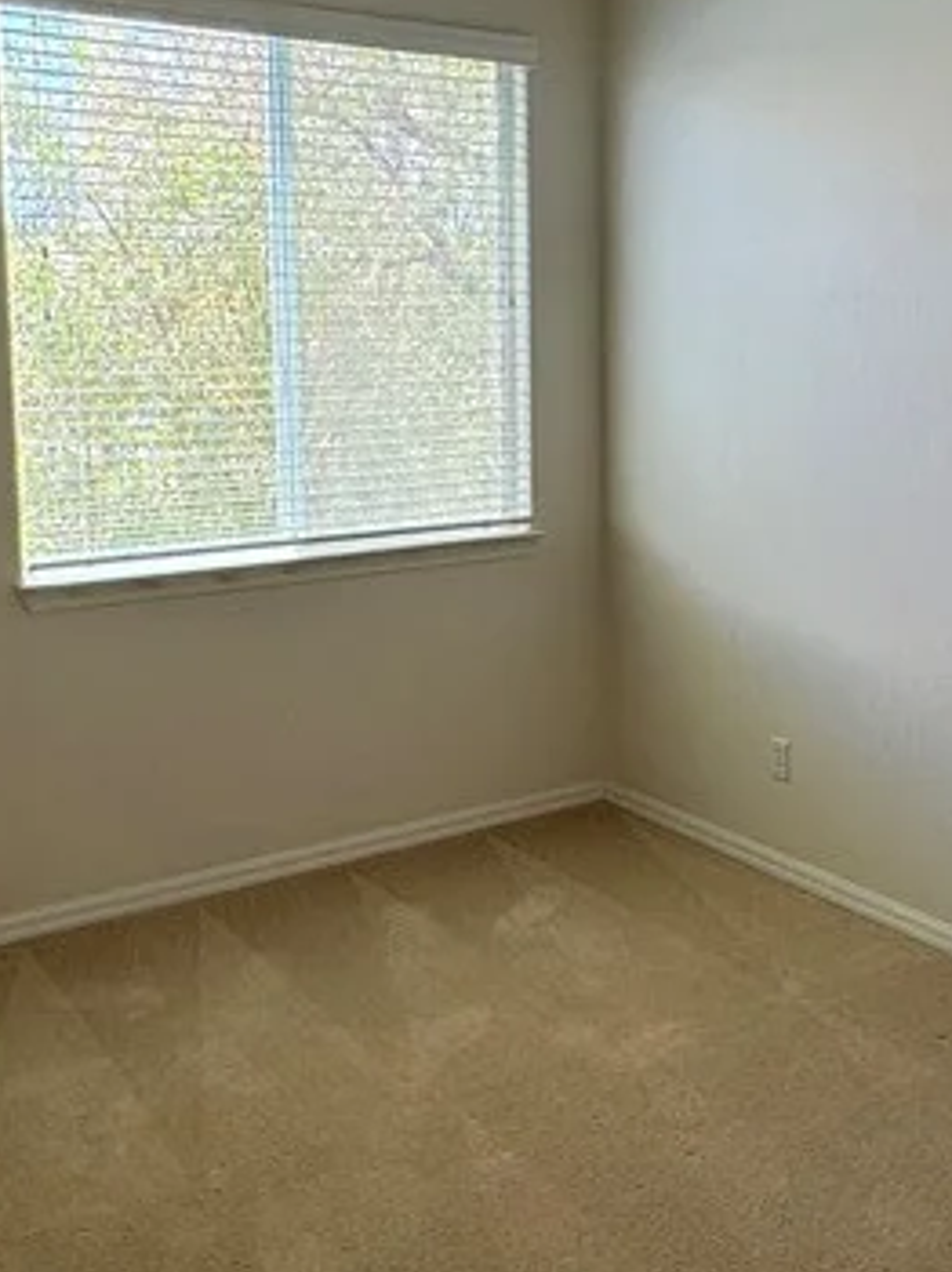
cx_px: 647
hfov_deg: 34.7
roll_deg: -1.4
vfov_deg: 45.5
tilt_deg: -4.9
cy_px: 498
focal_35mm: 41
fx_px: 1505
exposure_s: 1/99
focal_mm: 2.22
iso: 50
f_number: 2.2
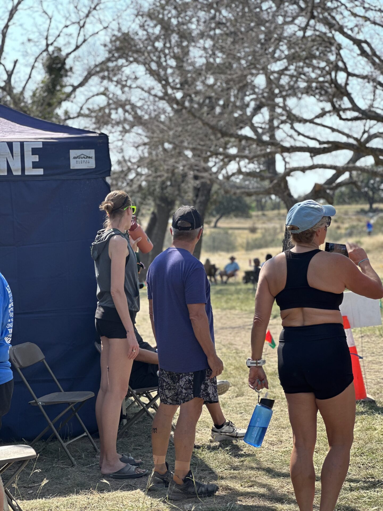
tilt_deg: +2.4
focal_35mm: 77
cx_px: 192
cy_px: 256
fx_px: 1136
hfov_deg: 19.1
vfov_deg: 25.3
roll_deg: -0.3
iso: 25
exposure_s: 1/219
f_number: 2.8
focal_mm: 9
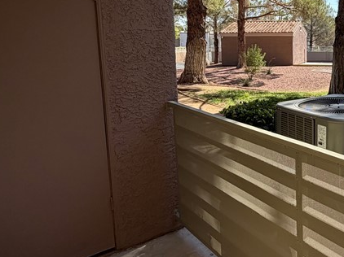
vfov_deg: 41.0
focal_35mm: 34
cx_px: 315
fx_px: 338
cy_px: 79
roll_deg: +0.1
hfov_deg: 47.9
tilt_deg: -7.3
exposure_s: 1/518
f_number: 2.2
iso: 40
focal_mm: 2.22
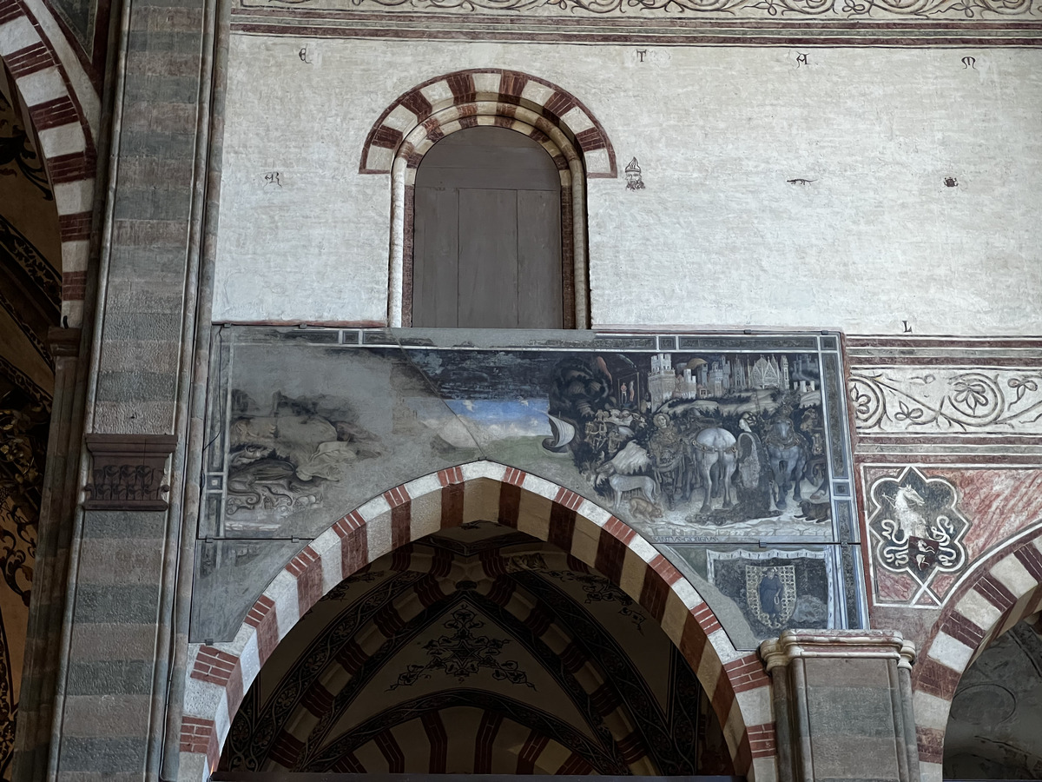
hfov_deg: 25.3
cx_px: 521
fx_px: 2318
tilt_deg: +30.1
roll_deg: +1.0
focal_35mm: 77
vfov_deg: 19.1
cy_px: 391
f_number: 2.8
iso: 320
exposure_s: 1/60
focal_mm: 9
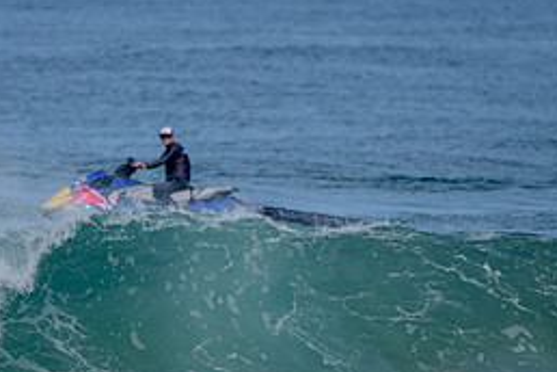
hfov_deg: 1.8
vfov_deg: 1.2
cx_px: 56
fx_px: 17389
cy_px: 408
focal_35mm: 1124
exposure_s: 1/2500
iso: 250
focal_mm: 500
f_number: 6.3
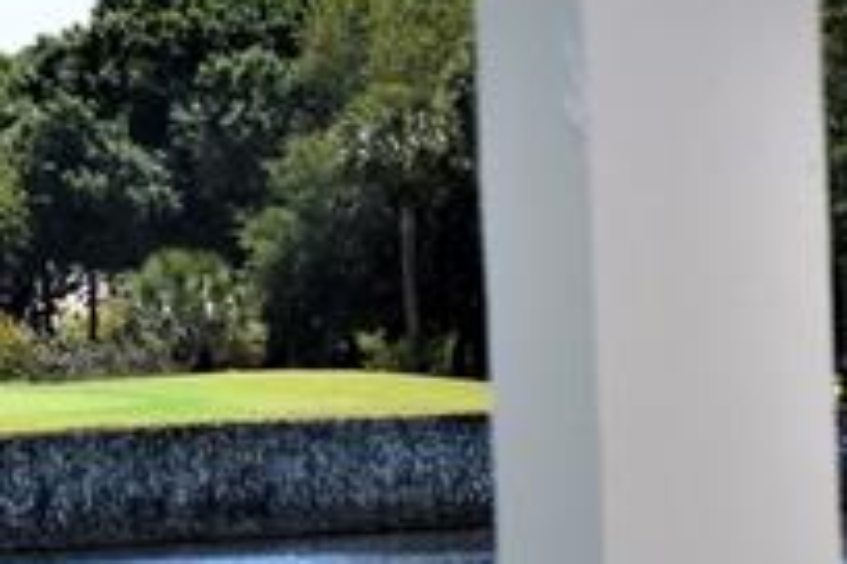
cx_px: 1794
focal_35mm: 414
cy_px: 825
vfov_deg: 3.3
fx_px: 9728
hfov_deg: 4.9
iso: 400
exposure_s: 1/400
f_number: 11
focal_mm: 55
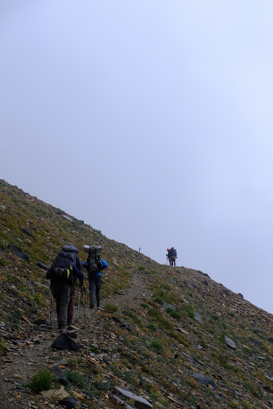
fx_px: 864
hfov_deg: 17.9
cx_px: 137
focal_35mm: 76
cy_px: 203
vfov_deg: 26.7
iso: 320
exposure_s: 1/850
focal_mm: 50
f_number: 5.6
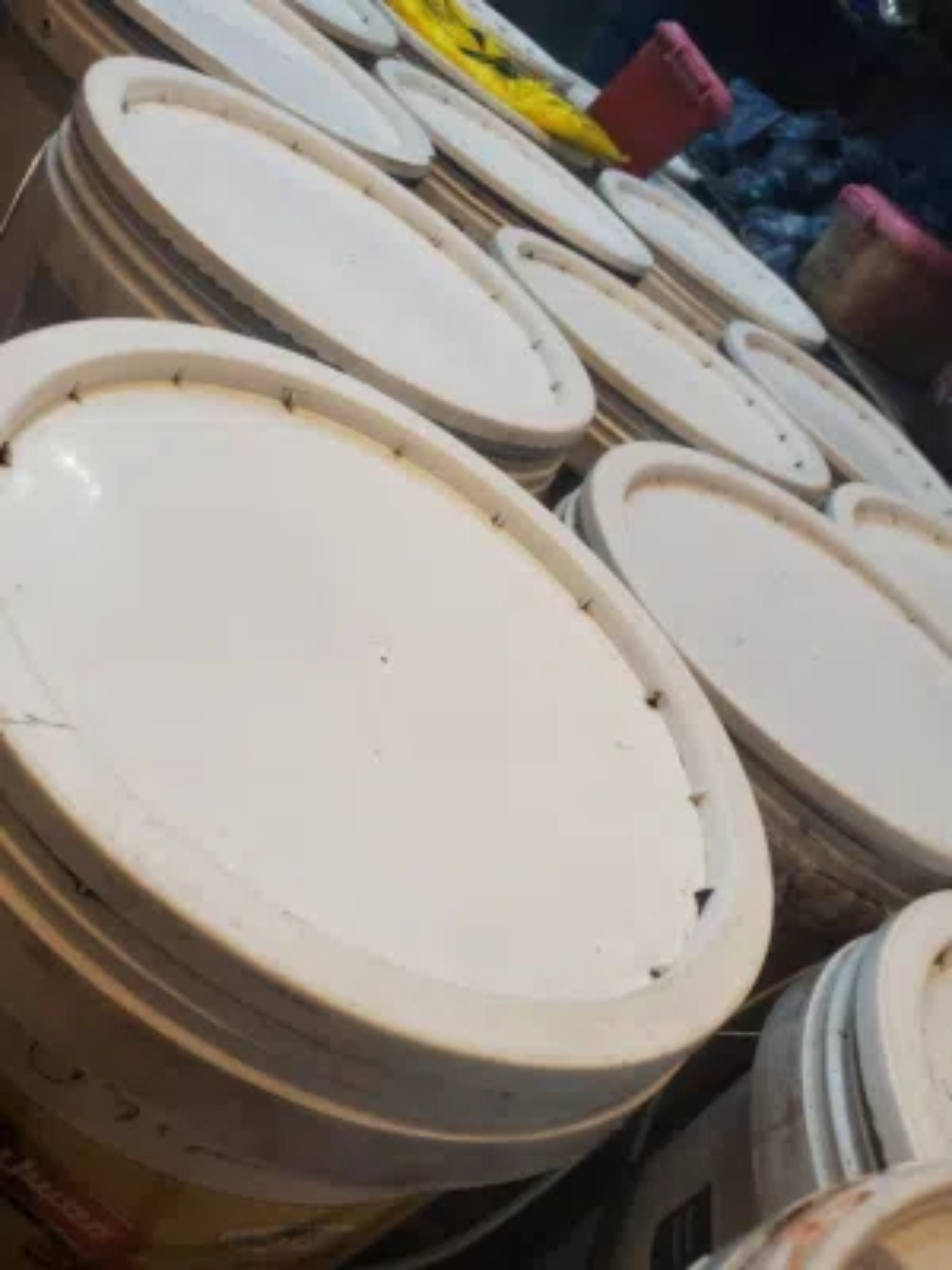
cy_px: 635
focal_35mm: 26
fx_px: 953
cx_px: 476
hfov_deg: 53.1
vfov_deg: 67.3
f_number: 2.4
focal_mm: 4.3
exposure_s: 1/120
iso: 250
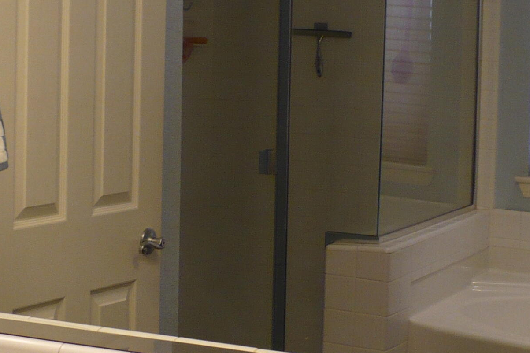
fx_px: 1413
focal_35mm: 96
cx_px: 198
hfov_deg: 21.2
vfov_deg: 14.2
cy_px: 263
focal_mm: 6.1
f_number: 2.8
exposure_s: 1/30
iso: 100
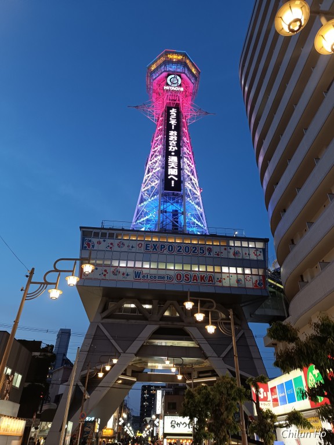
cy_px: 222
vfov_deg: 71.6
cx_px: 167
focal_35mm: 24
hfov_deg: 56.8
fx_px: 309
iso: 1069
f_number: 1.65
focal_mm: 6.14
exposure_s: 1/50
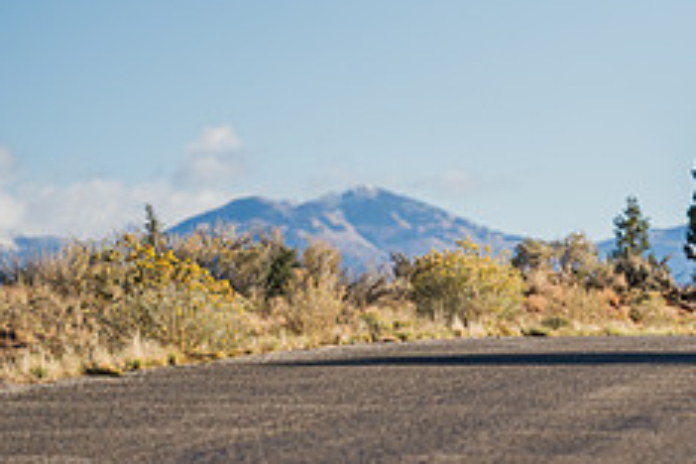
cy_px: 281
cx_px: 845
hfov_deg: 6.3
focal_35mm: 324
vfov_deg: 4.2
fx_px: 6264
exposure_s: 1/3200
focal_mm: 128
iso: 100
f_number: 2
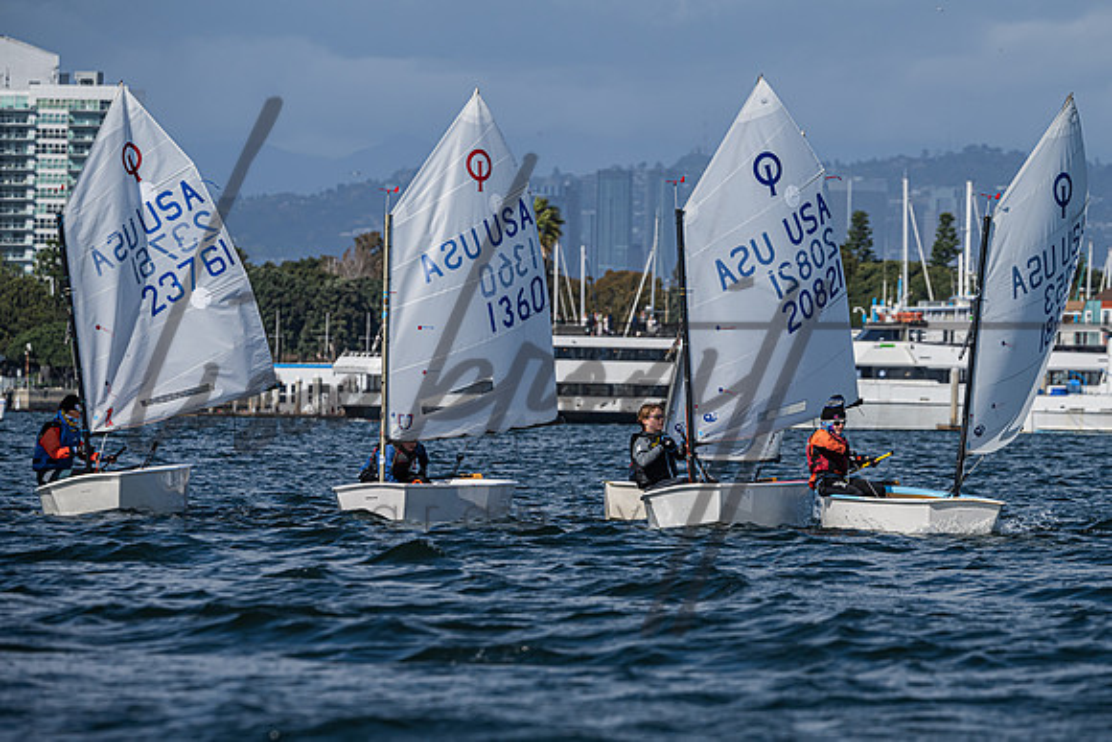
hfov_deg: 6.7
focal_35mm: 309
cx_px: 637
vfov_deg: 4.4
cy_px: 425
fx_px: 9555
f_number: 9
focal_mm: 270
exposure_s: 1/1250
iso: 320
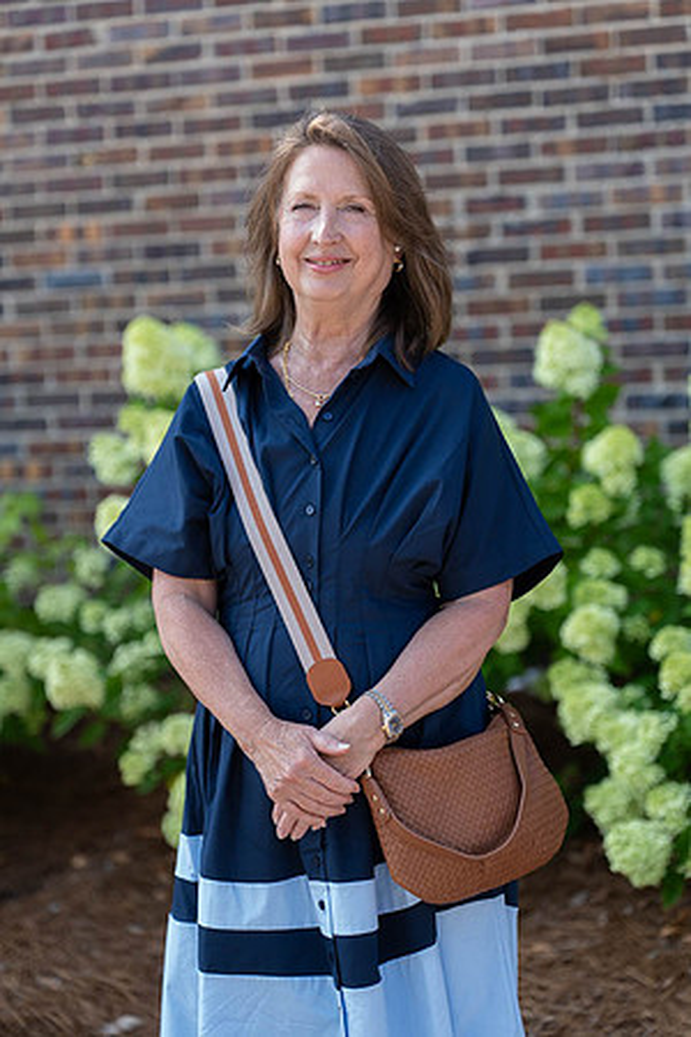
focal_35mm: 68
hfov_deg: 20.0
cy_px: 518
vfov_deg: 29.7
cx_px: 346
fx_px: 1958
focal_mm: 68
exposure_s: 1/400
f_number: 2
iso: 80
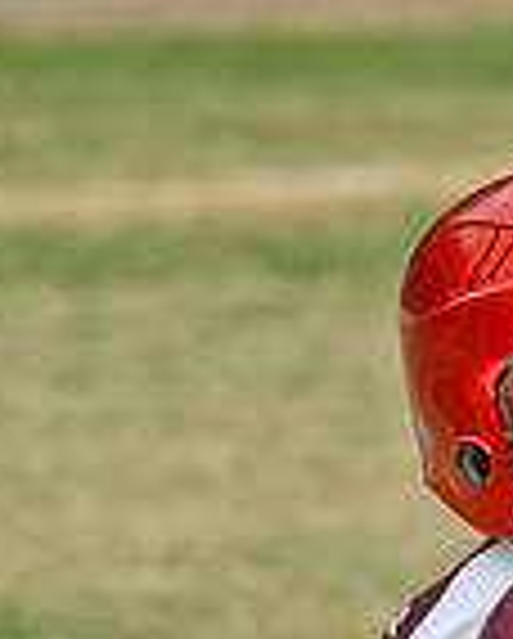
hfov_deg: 3.3
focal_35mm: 468
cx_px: 646
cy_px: 1008
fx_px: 8872
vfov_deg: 4.1
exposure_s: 1/6000
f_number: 2.8
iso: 1000
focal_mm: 105
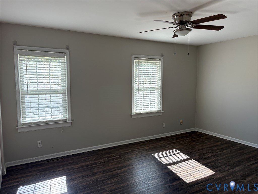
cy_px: 97
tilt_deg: -4.6
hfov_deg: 67.3
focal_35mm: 26
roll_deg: +1.0
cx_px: 129
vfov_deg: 53.1
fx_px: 194
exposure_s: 1/277
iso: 64
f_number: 1.6
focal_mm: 5.96
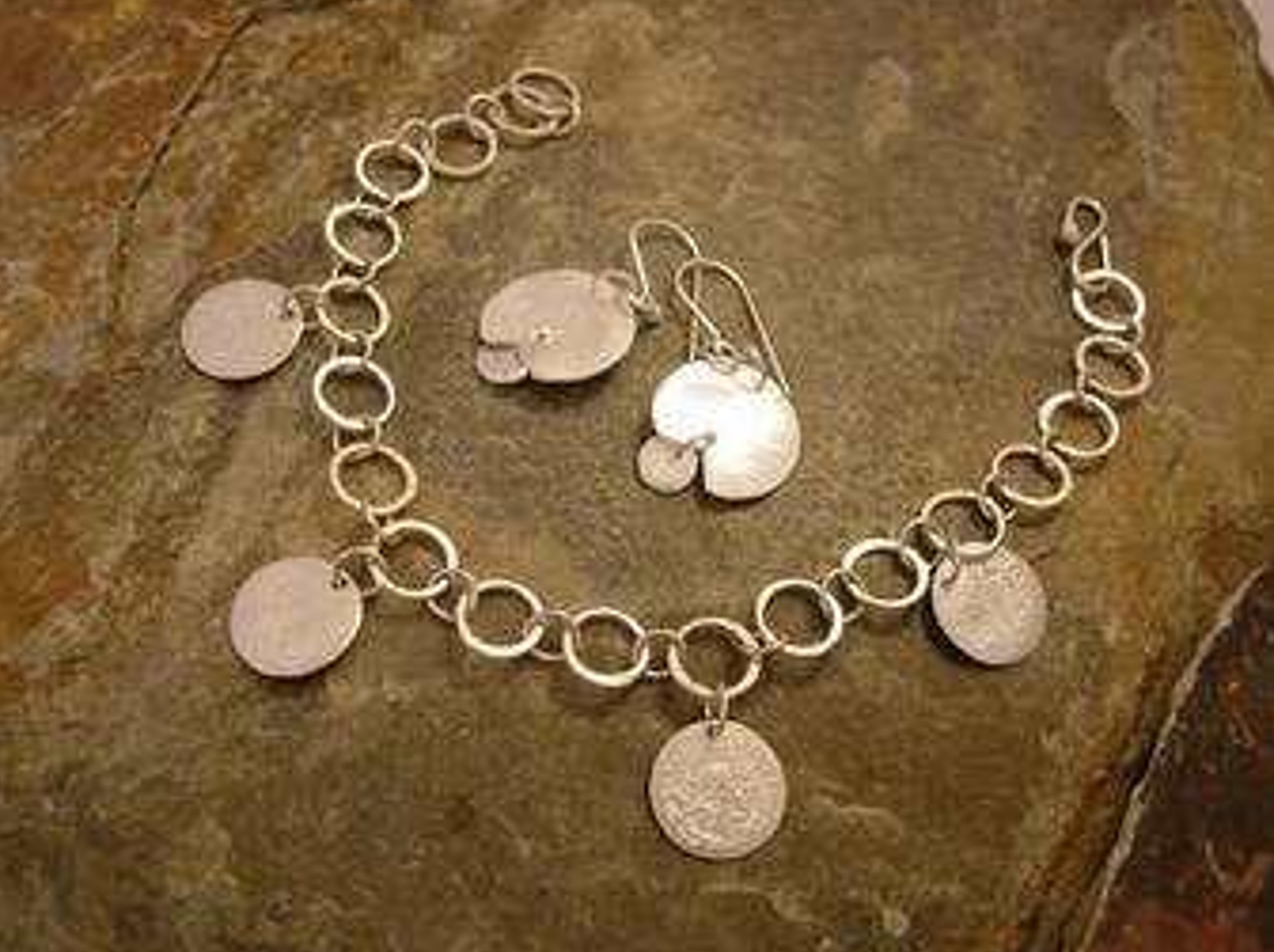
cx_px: 544
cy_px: 446
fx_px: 1617
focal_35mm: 44
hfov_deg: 42.9
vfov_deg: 32.8
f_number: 2.8
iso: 64
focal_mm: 7.8
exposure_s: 1/49.3
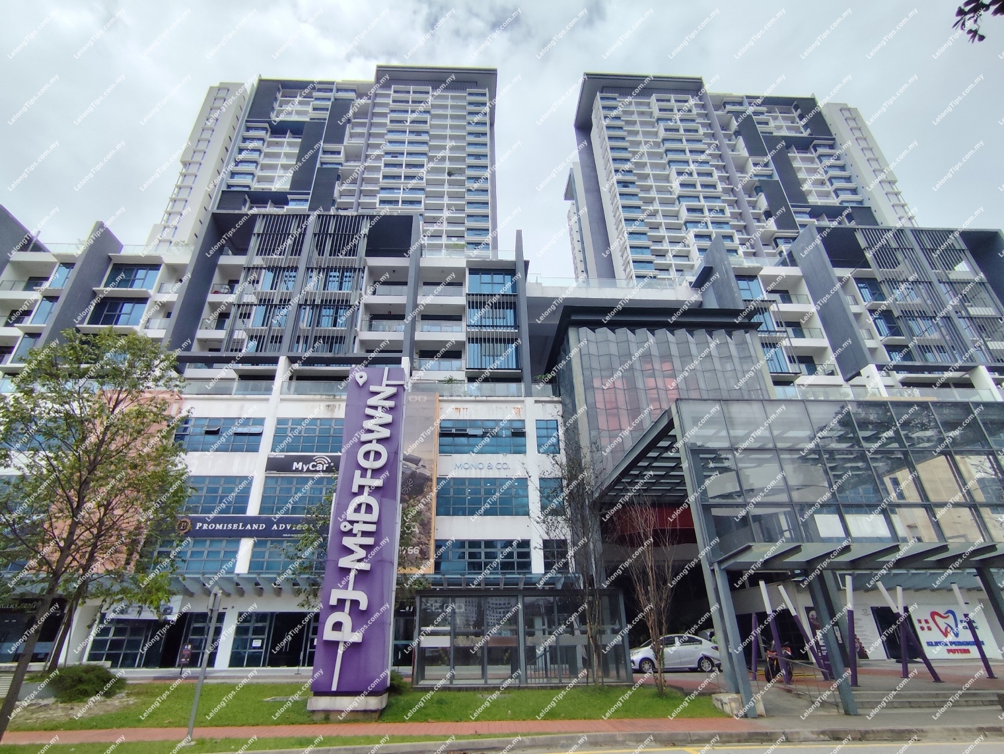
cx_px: 502
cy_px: 377
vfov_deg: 78.1
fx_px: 464
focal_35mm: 16
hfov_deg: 94.5
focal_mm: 1.65
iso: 50
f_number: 2.2
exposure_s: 1/3252
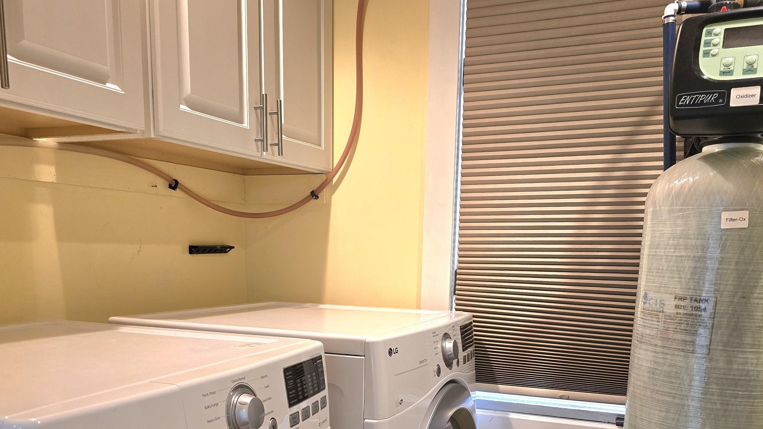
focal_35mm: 34
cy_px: 363
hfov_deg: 58.0
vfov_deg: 33.3
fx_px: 688
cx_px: 380
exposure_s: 1/120
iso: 500
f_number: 1.7
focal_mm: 6.3
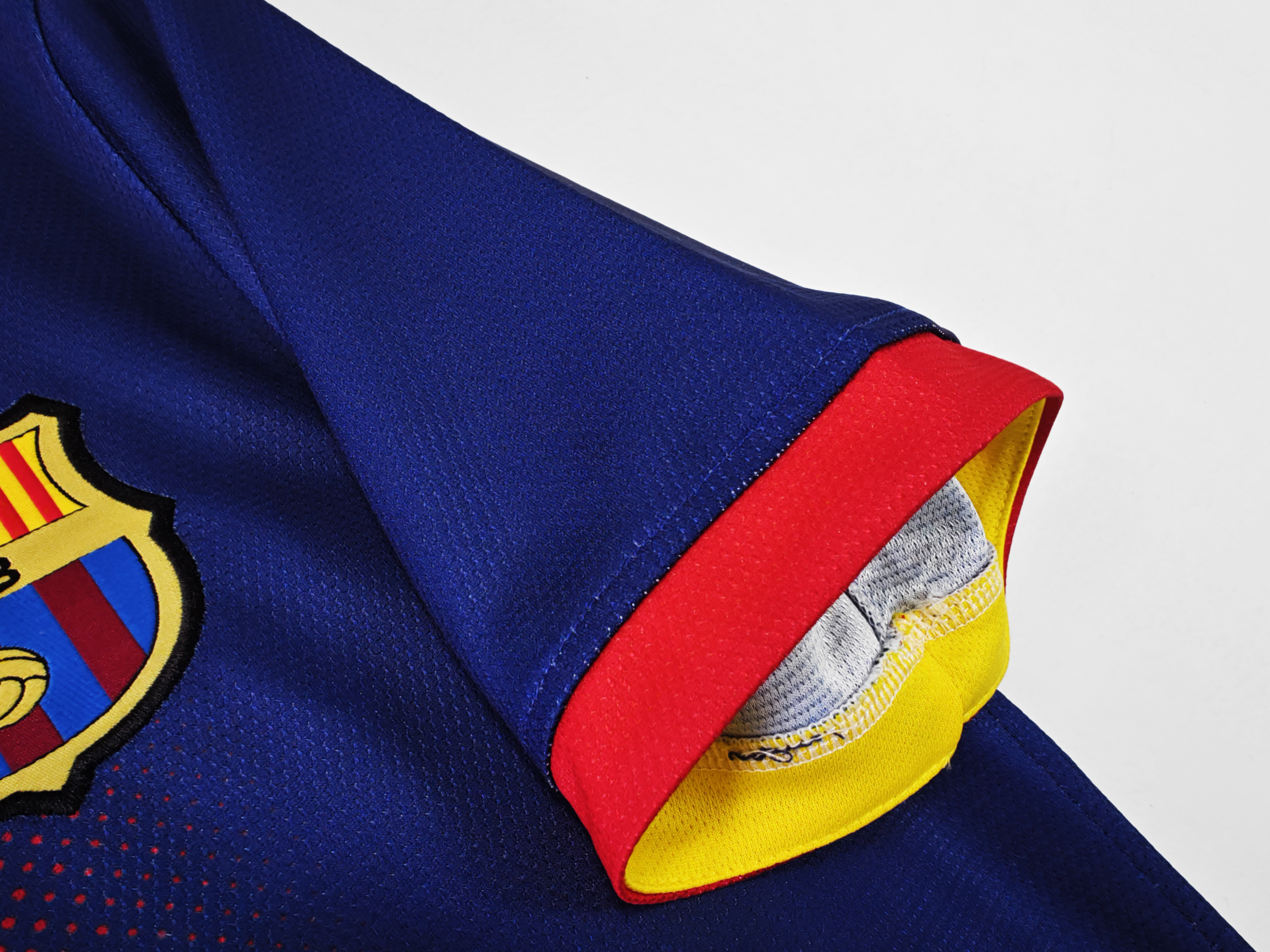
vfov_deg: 58.9
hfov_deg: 73.9
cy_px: 476
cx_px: 635
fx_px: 844
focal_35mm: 23
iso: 70
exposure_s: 1/50
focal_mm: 2.59
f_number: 2.2
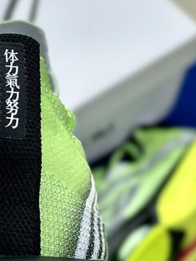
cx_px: 21
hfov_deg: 13.6
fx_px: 816
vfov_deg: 18.0
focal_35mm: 108
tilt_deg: -57.4
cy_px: 225
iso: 64
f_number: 1.78
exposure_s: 1/124
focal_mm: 6.86
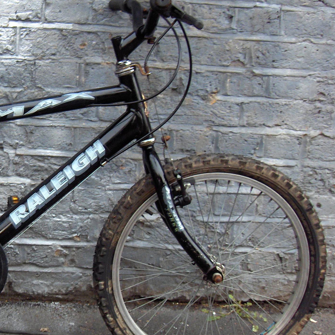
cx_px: -3
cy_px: 189
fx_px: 766
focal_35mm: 70
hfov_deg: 23.6
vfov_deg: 24.6
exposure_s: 1/124
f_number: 2.8
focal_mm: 8
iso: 122
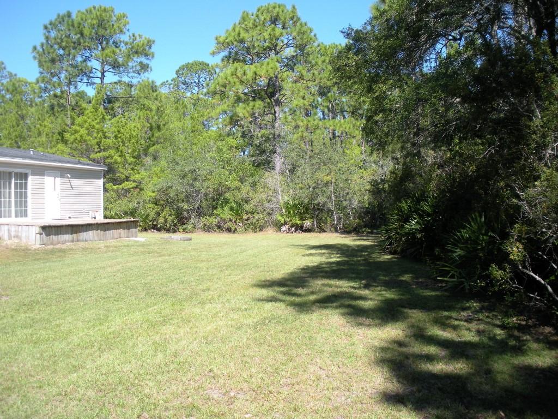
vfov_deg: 39.7
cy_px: 210
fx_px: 580
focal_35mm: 36
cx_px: 279
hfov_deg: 51.4
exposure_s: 1/280
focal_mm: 6.3
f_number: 3.5
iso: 64
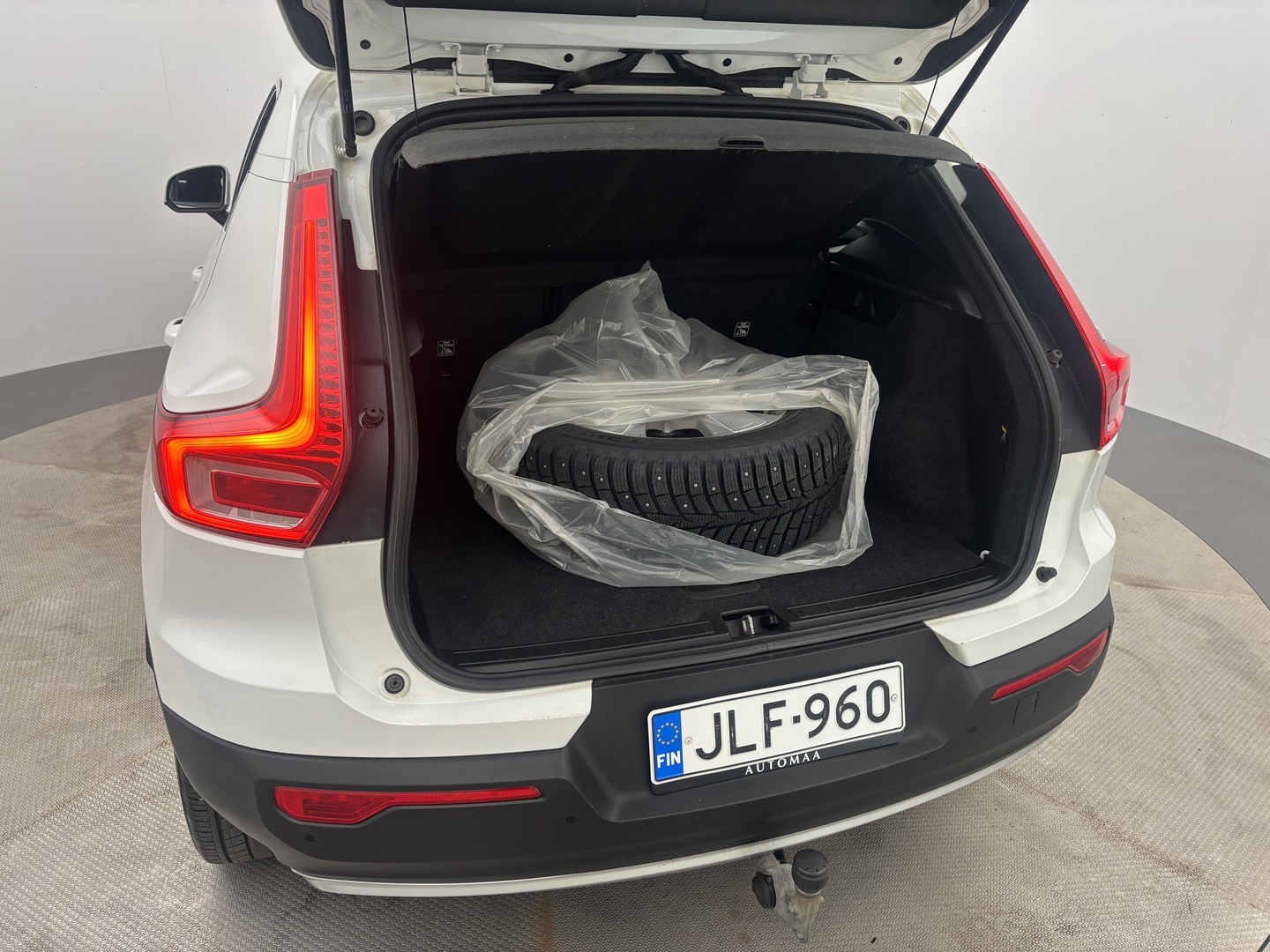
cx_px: 635
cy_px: 476
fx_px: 954
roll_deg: -1.2
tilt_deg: -21.9
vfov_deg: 53.1
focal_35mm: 26
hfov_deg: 67.3
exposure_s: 1/100
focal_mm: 5.96
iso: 125
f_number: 1.6
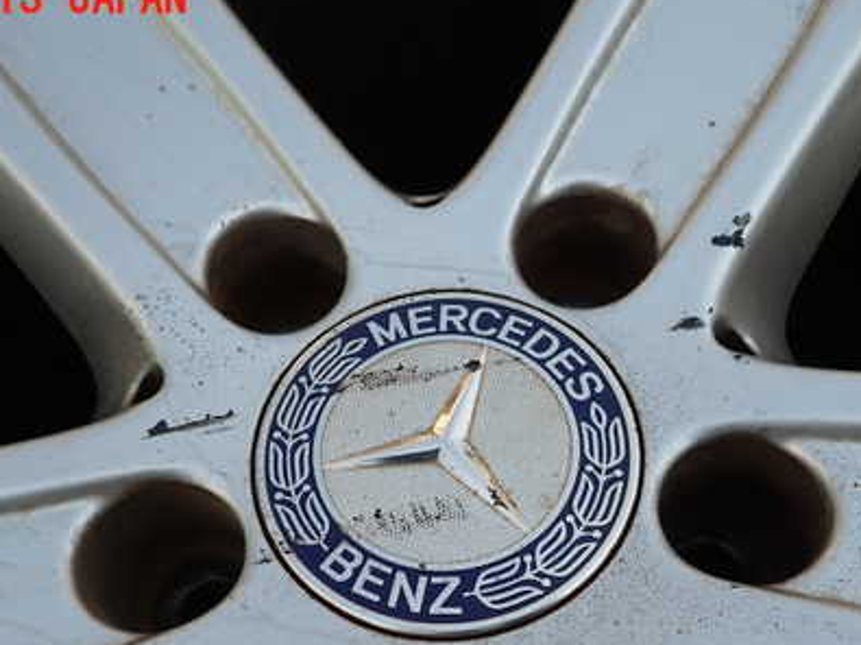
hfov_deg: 49.0
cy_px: 462
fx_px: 945
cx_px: 445
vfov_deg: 37.0
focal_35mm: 38
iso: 100
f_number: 2.8
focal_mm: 4.5
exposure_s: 1/800
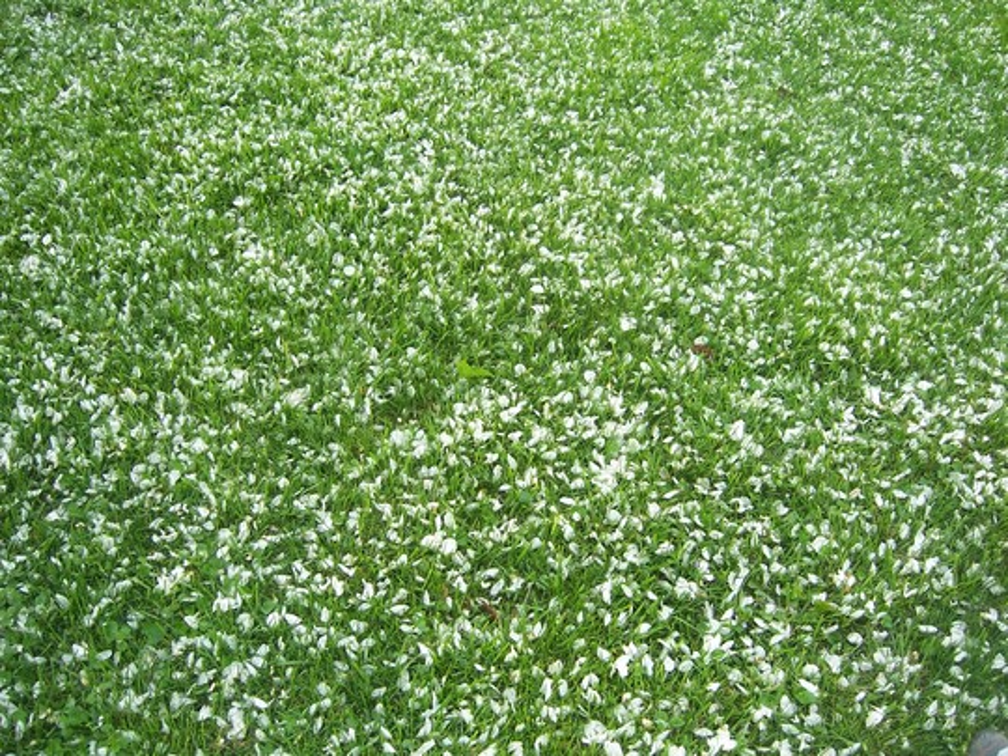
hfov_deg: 51.4
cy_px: 378
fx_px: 1048
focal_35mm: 36
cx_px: 504
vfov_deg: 39.7
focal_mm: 6
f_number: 3
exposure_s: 1/250
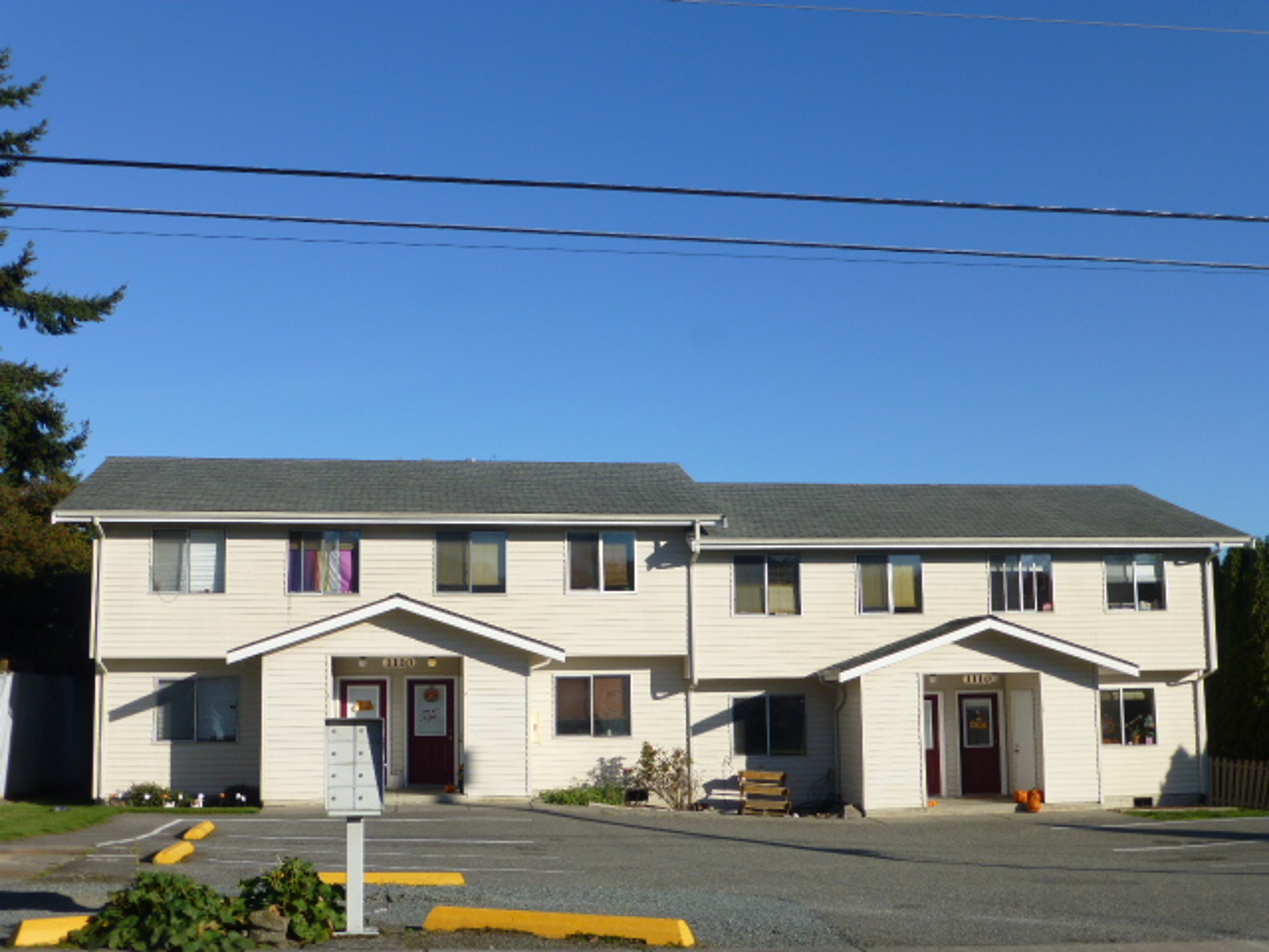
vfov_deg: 32.9
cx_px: 634
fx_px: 1613
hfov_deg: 42.9
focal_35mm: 44
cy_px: 476
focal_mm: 7.9
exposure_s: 1/1300
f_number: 4.1
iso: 100
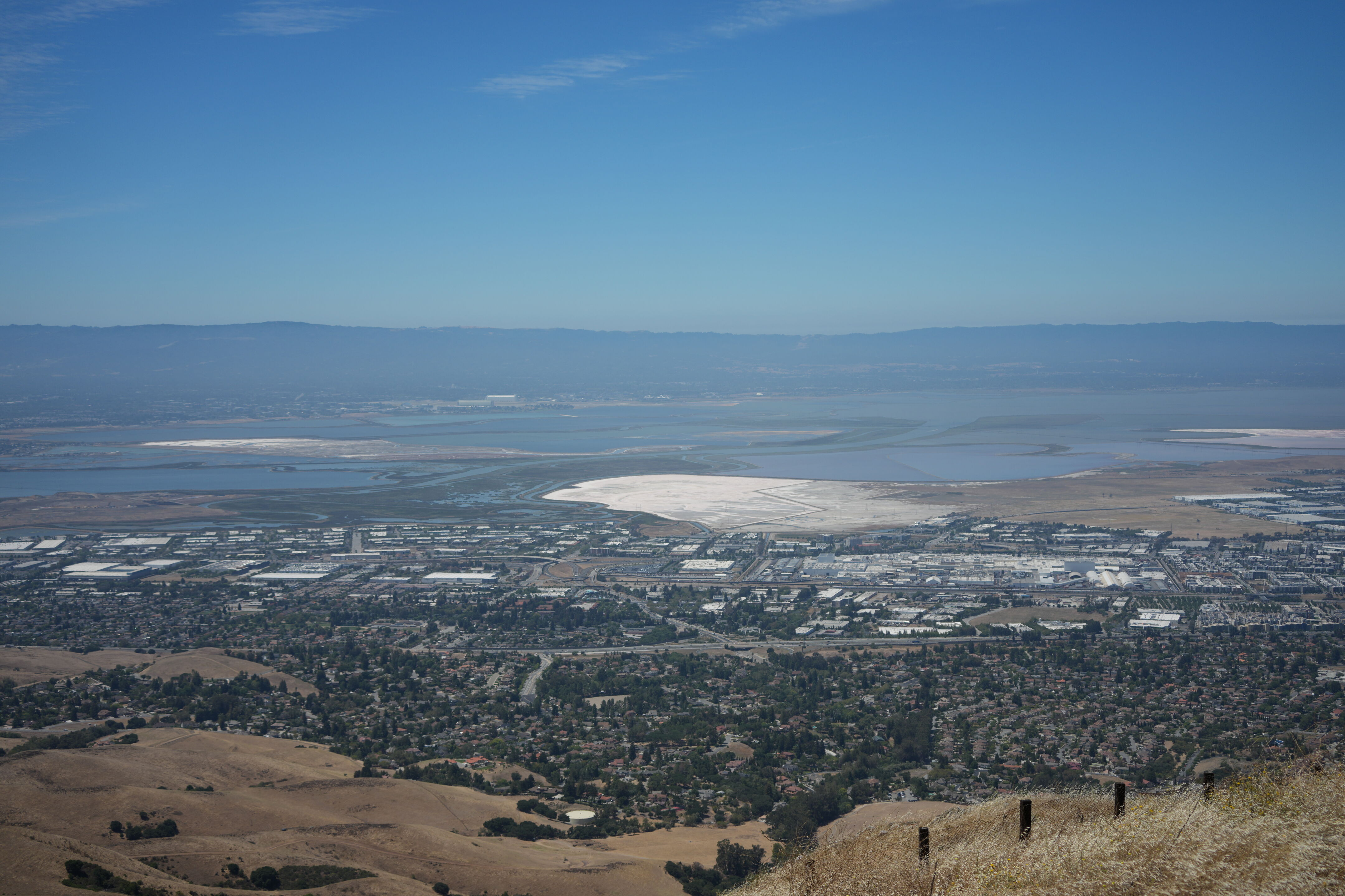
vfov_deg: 27.0
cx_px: 672
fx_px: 1868
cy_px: 448
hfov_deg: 39.6
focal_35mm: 50
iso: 200
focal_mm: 50
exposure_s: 1/2500
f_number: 4.5
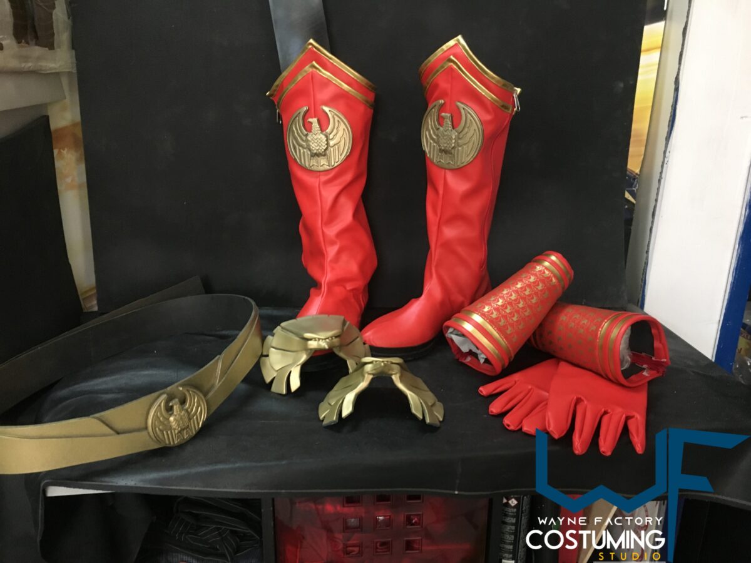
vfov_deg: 48.2
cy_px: 282
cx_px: 376
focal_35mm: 29
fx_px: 629
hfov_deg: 61.7
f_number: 2.2
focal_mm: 4.15
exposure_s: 1/20
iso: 200
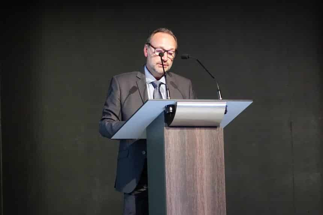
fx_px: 1794
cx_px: 162
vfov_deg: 6.9
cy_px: 108
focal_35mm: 200
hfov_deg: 10.3
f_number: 2.8
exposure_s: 1/50
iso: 3200
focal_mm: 73.3
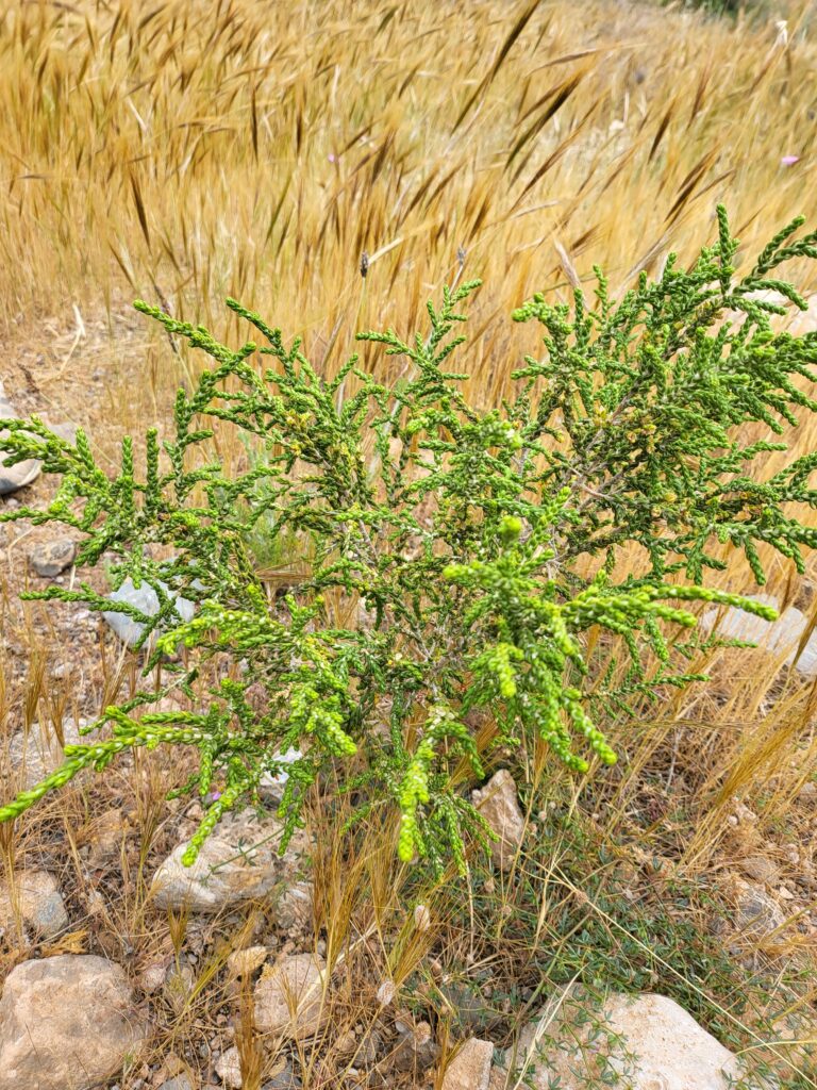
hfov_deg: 56.8
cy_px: 545
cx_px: 408
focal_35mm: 24
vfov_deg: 71.6
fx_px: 755
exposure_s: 1/279
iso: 40
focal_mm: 5
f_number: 1.8
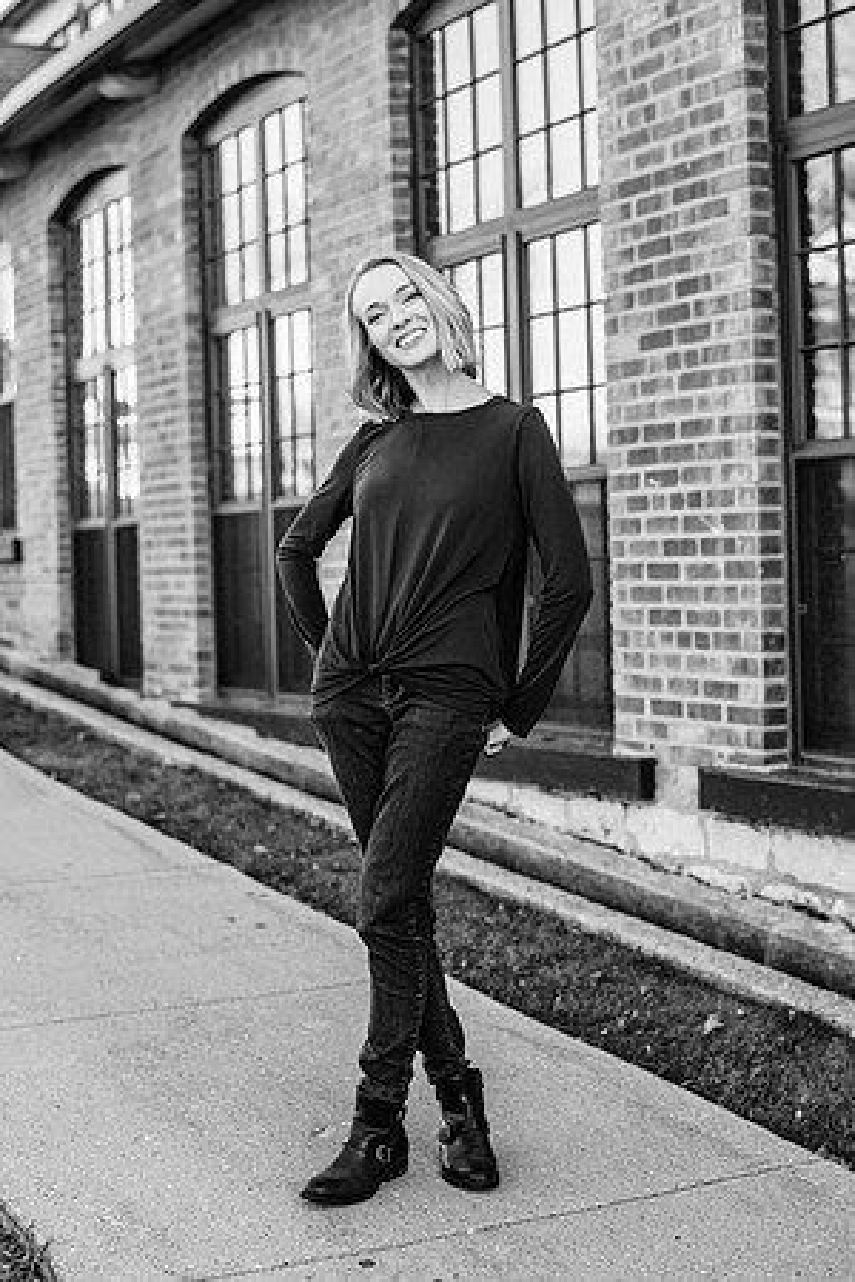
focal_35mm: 58
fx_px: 2066
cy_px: 641
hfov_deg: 23.4
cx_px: 428
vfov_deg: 34.5
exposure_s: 1/320
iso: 125
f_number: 3.2
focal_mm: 58
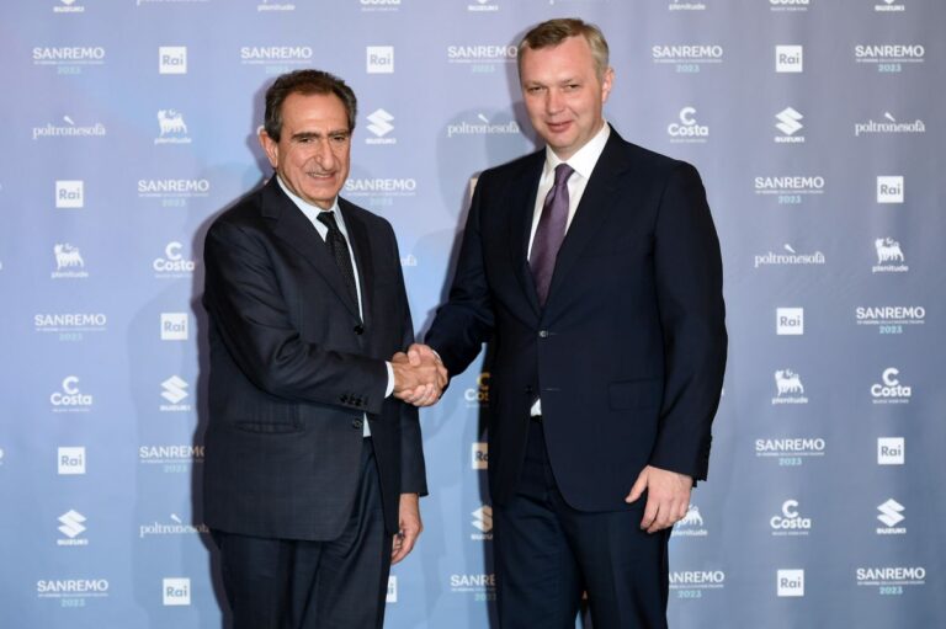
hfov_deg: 18.6
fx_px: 2889
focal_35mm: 110
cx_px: 473
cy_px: 314
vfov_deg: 12.4
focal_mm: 110
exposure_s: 1/250
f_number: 5.6
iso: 2000
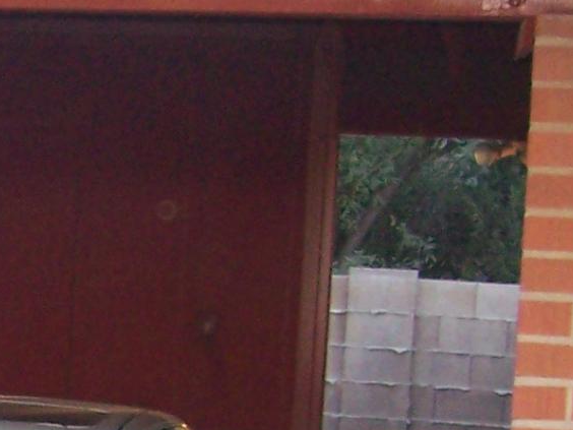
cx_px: -465
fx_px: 2996
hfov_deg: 10.3
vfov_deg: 8.1
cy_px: 560
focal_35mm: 181
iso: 160
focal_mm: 5.6
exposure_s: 1/125
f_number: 2.7
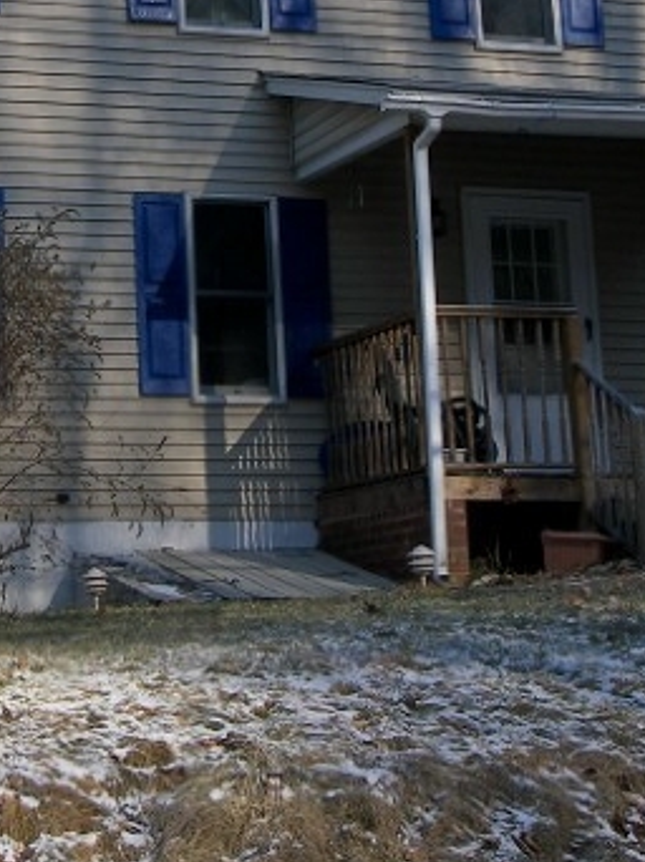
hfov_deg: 15.1
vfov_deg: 20.3
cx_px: 8
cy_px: 214
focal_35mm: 96
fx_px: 2388
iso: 50
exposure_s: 1/320
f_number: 3.2
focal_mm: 8.5
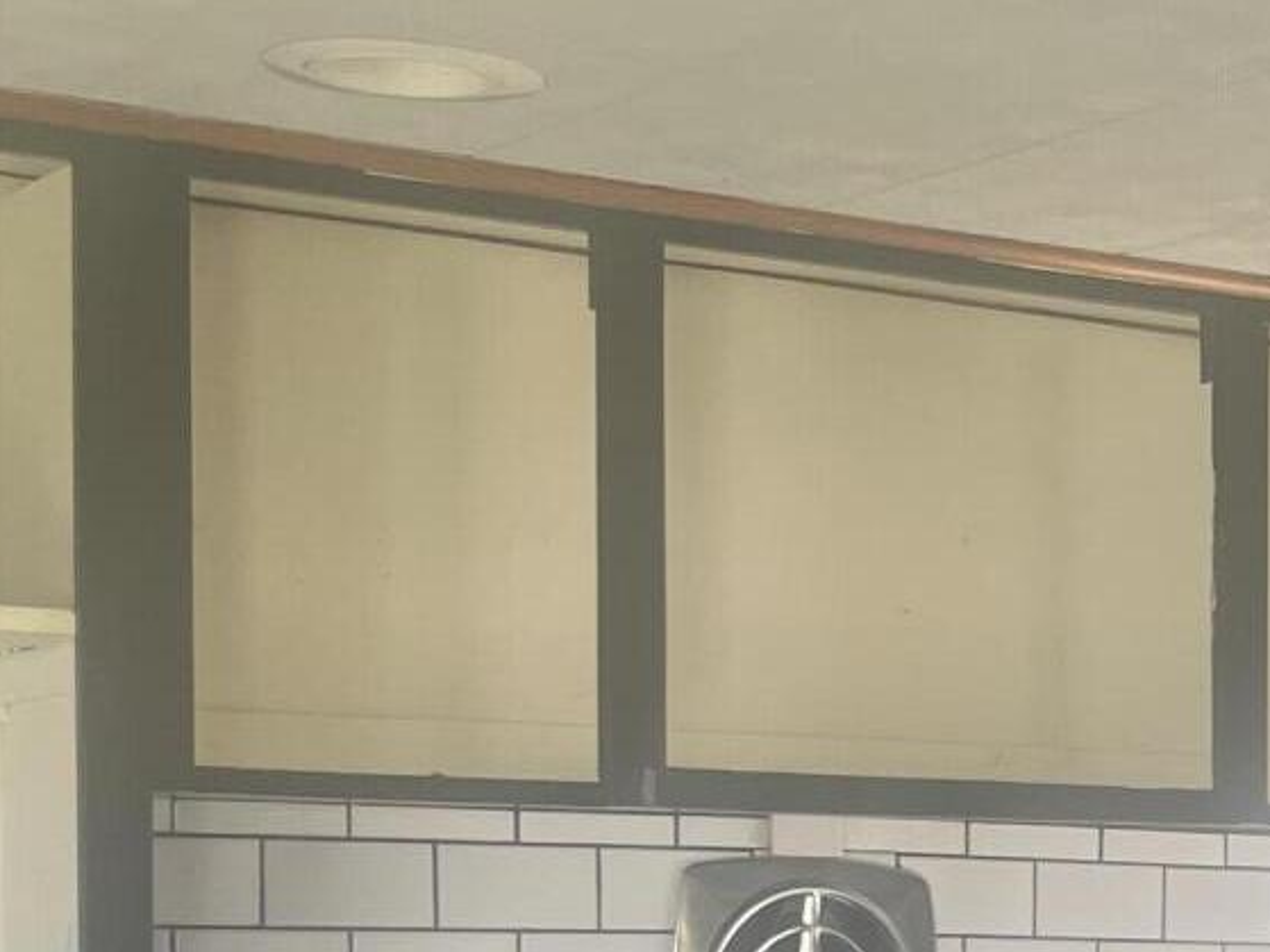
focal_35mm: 93
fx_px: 3411
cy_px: 1097
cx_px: 1377
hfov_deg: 20.2
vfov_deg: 15.4
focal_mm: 5.1
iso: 100
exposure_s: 1/121
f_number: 1.6
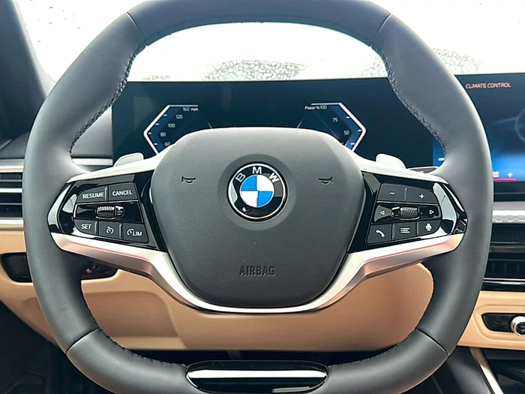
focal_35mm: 25
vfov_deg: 54.9
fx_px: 379
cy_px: 197
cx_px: 262
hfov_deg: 69.4
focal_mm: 6.86
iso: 100
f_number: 1.78
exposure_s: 1/214
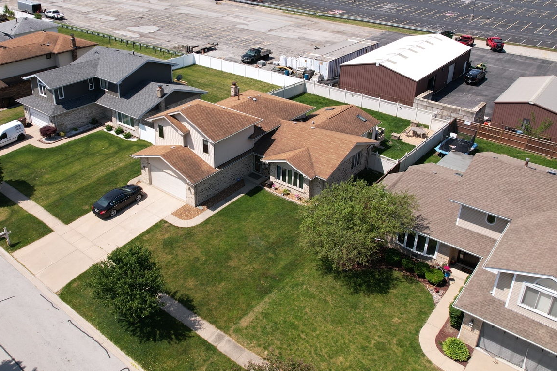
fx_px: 479
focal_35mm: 31
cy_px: 132
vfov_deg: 41.9
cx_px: 232
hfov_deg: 60.0
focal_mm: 8.38
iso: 100
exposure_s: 1/60
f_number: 2.8
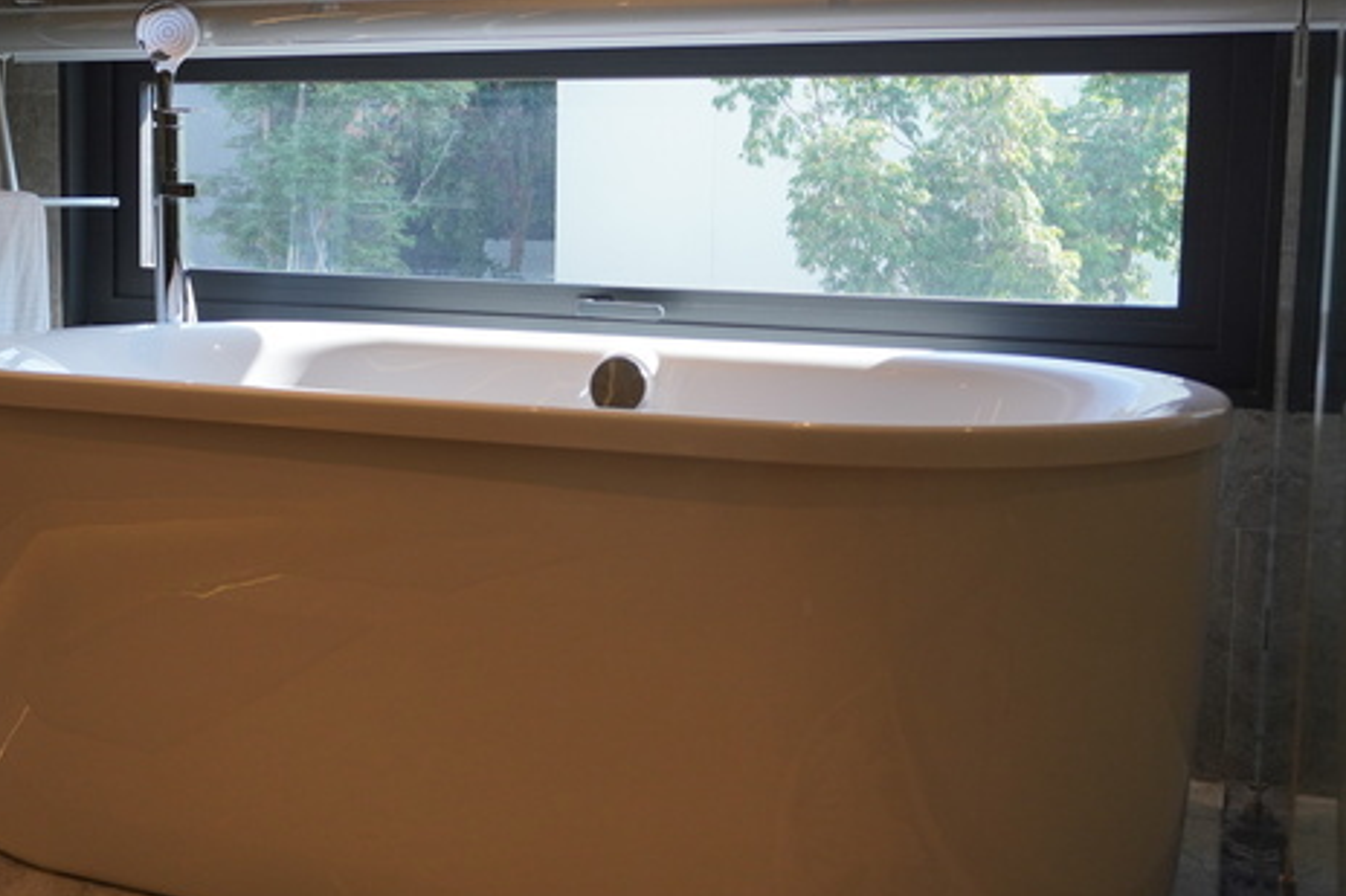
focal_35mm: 42
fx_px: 1570
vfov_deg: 31.8
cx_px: 664
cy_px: 349
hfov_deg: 46.4
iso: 400
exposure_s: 1/160
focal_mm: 20
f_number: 4
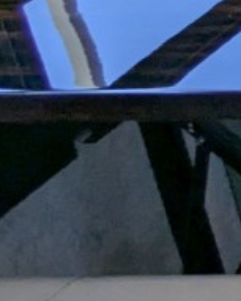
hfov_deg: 7.8
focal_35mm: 114
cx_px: 999
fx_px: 1016
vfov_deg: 15.3
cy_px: -183
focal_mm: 2.35
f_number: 2.2
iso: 74
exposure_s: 1/165
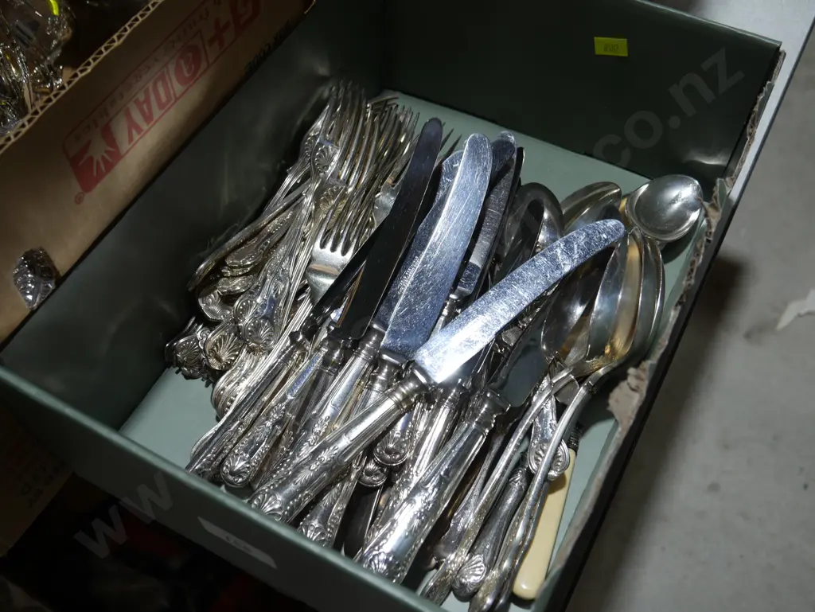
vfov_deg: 39.7
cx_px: 408
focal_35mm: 36
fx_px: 848
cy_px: 306
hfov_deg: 51.3
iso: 200
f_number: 4
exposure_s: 1/100
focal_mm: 18
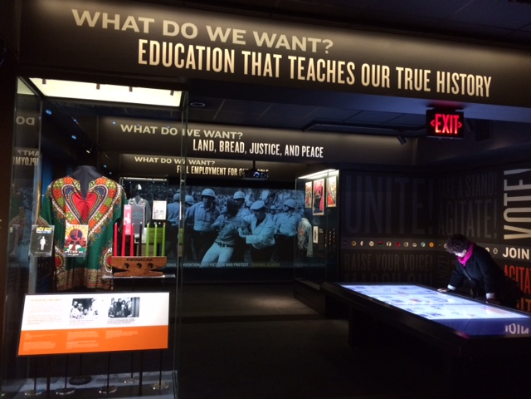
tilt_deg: +1.8
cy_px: 200
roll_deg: +0.2
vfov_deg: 48.2
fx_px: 445
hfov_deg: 61.7
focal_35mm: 29
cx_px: 266
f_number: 2.2
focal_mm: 4.15
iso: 250
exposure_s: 1/20
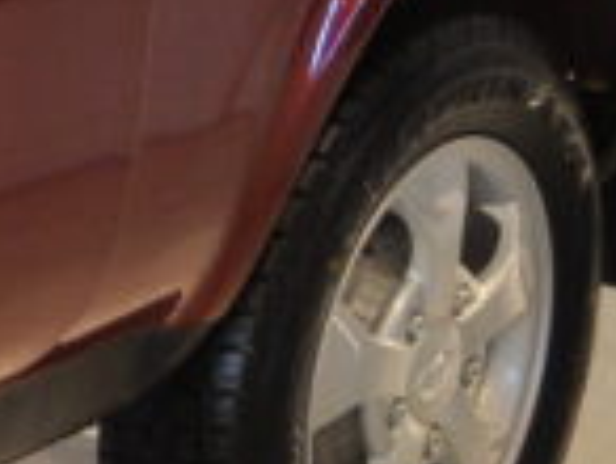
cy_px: 6
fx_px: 5062
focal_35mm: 284
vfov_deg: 5.2
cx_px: -1198
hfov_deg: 6.4
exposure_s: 1/60
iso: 400
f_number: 4
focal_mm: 24
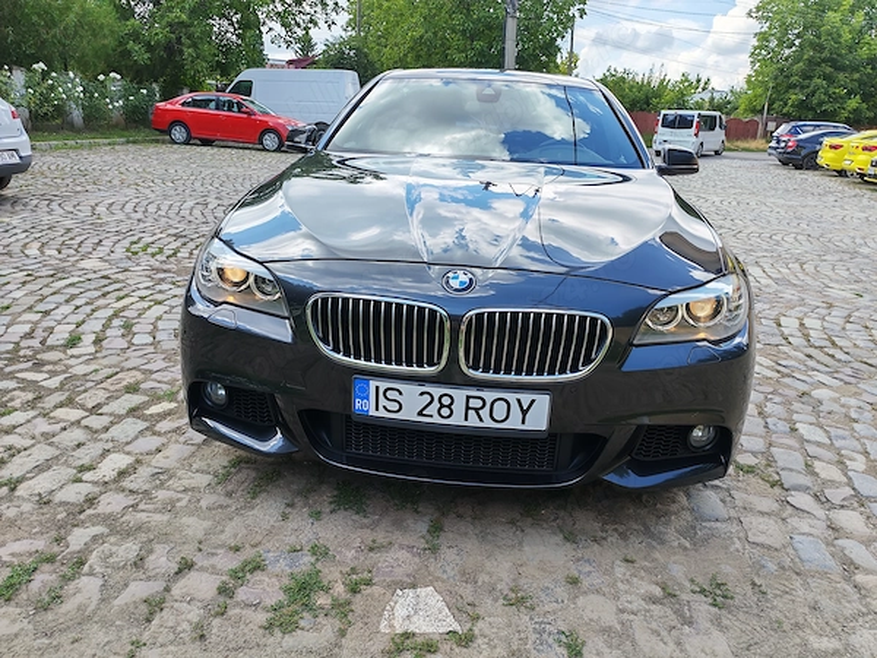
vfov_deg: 51.4
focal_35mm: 27
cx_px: 438
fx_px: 684
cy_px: 329
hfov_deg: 65.3
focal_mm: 6.12
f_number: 1.9
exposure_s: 1/390
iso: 50
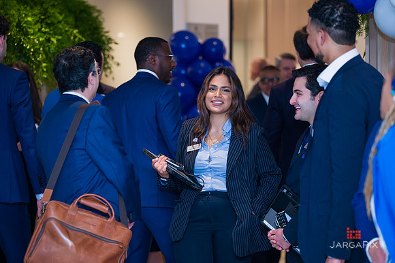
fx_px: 1317
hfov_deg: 17.1
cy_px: 132
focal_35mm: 120
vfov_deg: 11.4
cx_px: 198
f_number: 3.2
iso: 400
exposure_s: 1/160
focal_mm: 120
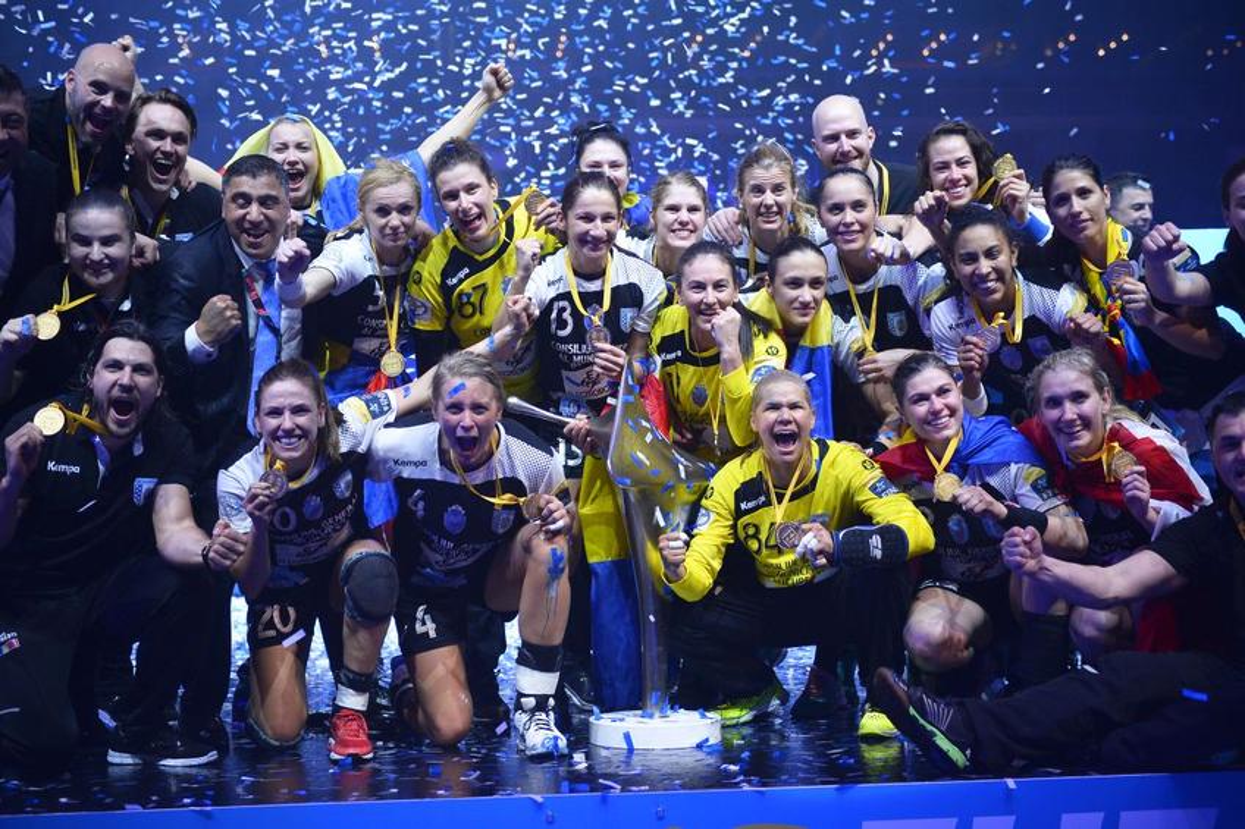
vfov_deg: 24.6
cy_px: 414
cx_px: 622
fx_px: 1902
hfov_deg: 36.3
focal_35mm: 55
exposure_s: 1/1000
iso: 2000
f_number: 2.8
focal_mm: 55
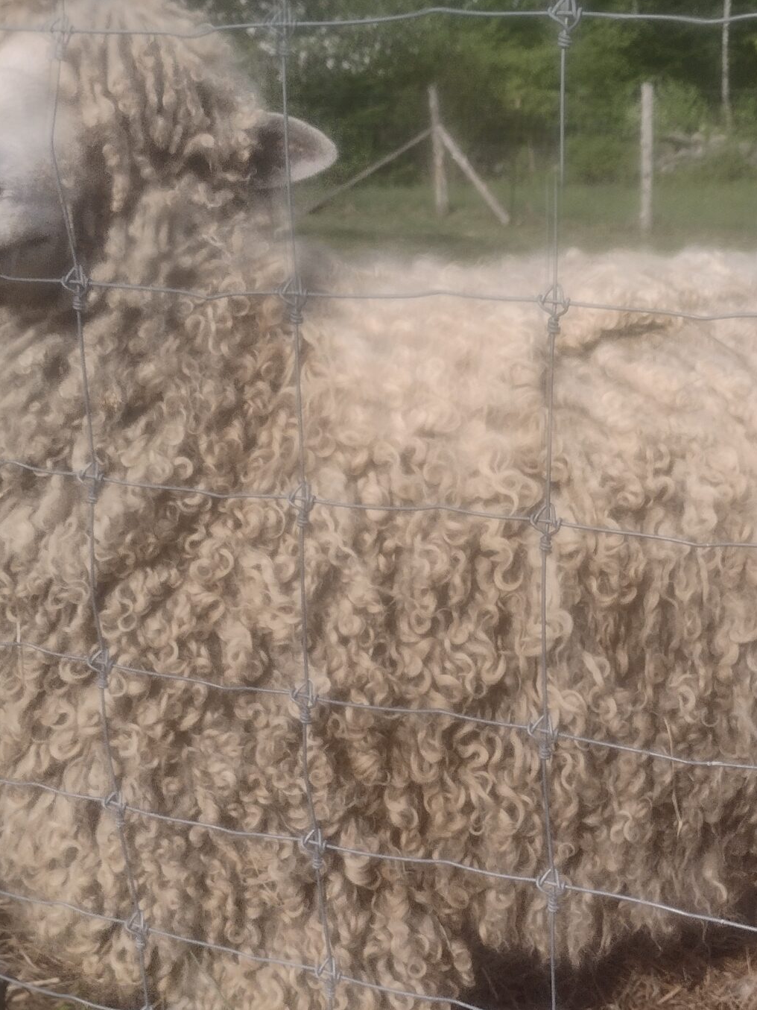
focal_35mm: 51
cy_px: 523
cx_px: 533
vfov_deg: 37.5
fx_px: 1487
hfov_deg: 28.3
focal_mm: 4.71
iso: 100
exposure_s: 1/1197
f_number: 1.7
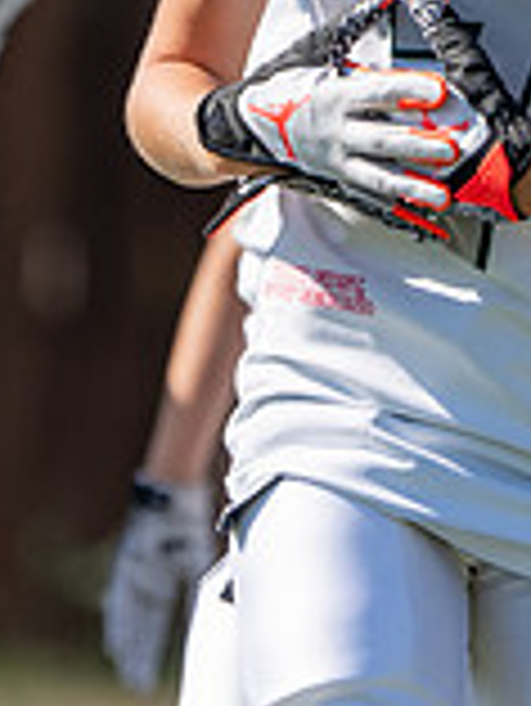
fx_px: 29617
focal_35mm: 1450
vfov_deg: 1.4
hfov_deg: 1.0
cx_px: 498
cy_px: -49
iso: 125
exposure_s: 1/800
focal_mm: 352
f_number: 5.6
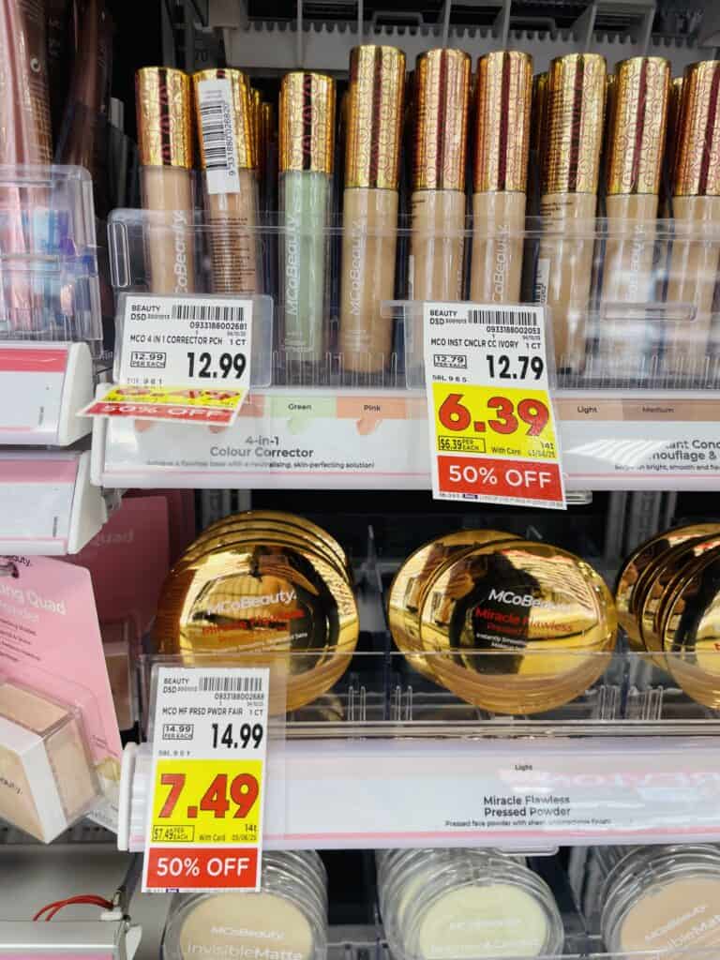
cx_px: 360
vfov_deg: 67.3
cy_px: 480
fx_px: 721
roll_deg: -0.9
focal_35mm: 26
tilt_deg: -14.7
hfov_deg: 53.1
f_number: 1.6
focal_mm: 4.2
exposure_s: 1/64
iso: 50
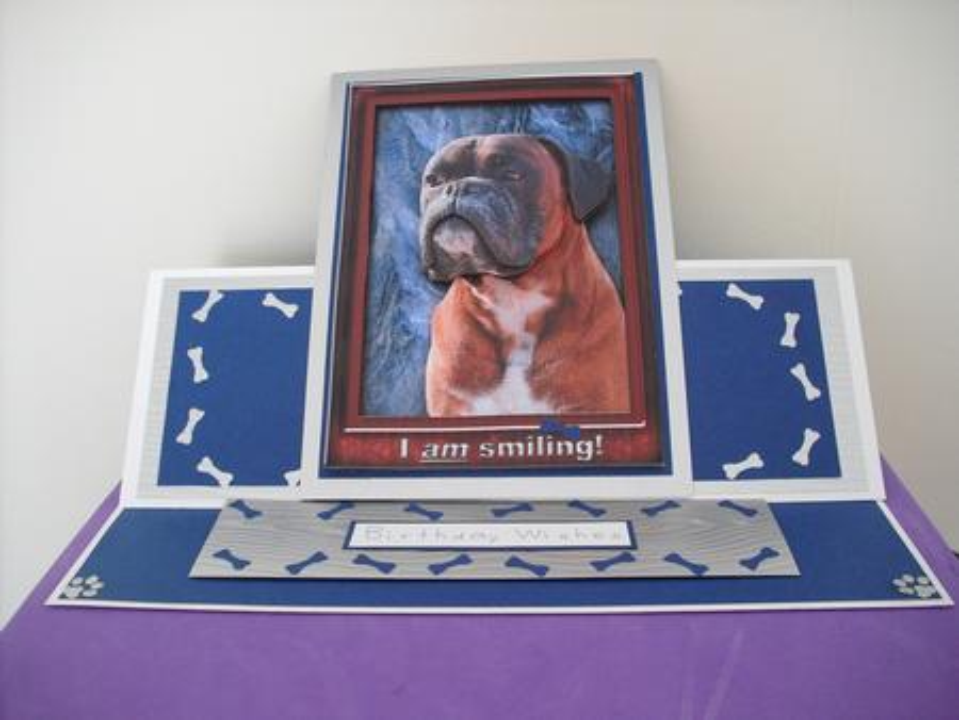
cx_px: 480
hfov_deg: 49.0
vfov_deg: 37.8
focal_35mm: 38
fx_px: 1053
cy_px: 360
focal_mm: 6.2
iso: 200
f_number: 2.8
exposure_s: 1/60
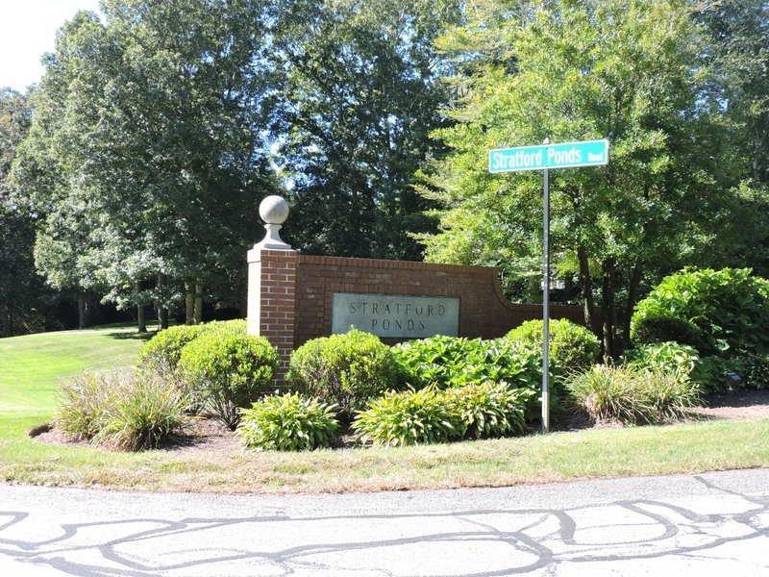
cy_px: 288
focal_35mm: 43
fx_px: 955
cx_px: 384
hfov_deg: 43.9
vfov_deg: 33.6
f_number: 3.4
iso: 100
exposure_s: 1/160
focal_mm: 7.7
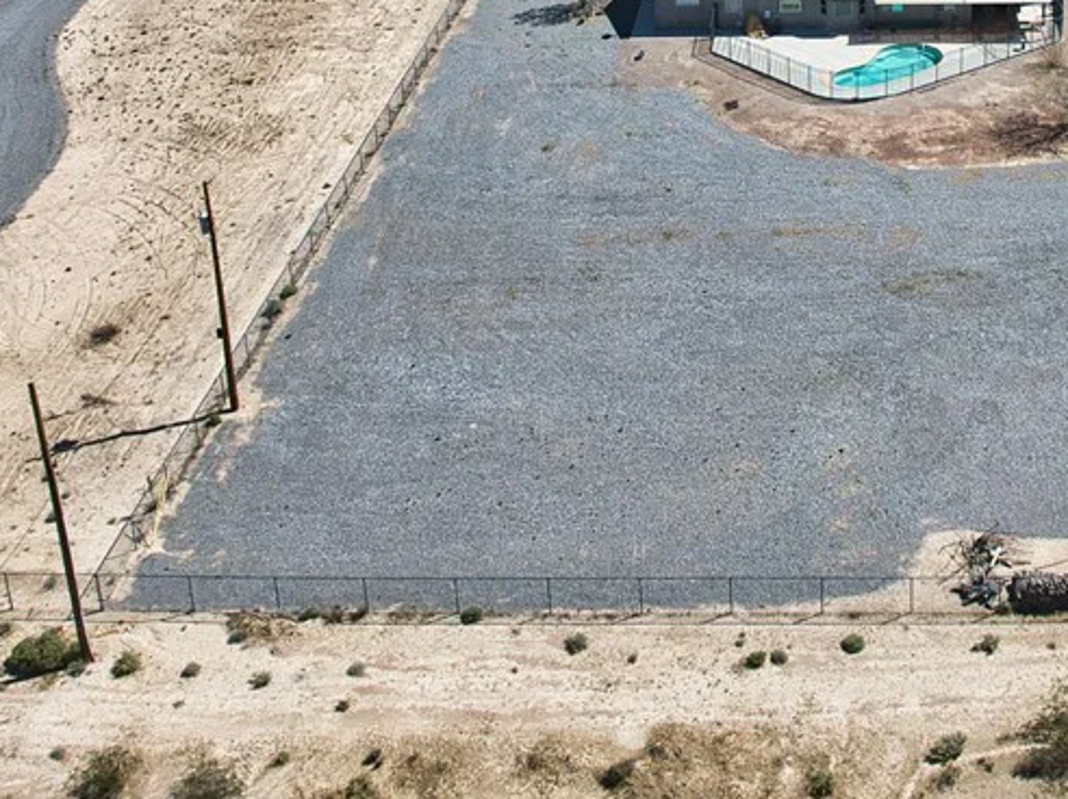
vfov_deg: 27.2
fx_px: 1541
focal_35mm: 50
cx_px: 842
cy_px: -26
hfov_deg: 37.0
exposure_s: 1/640
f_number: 2.8
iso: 100
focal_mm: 12.29
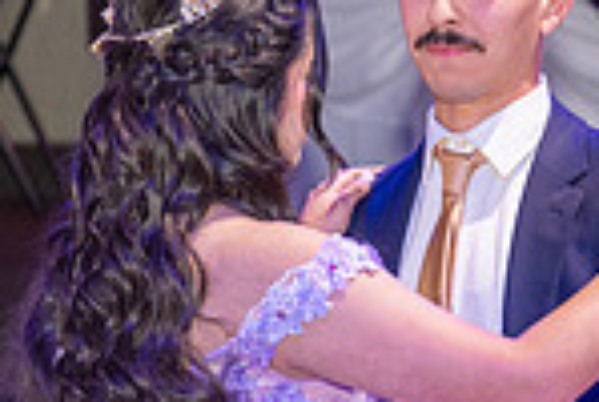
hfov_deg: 7.6
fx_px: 4535
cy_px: 513
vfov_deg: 5.1
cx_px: 386
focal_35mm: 272
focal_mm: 70
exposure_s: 1/125
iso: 1000
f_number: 3.5
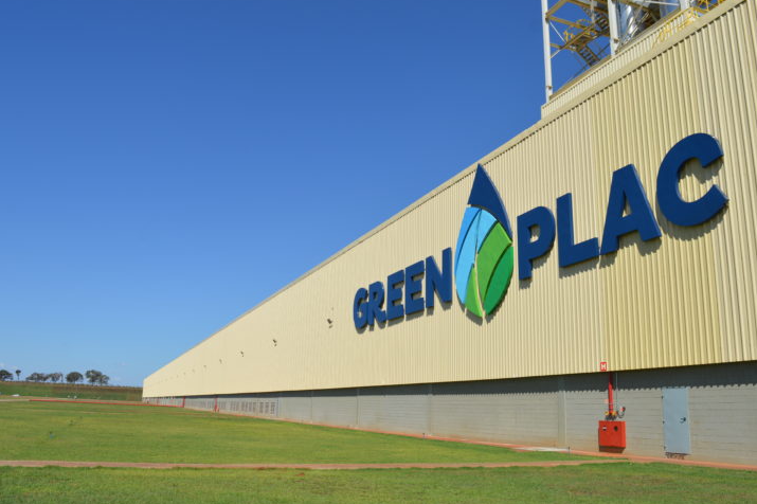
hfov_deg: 63.7
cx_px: 372
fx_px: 609
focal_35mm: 29
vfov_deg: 44.9
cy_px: 263
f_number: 9
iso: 100
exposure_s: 1/320
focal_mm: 18
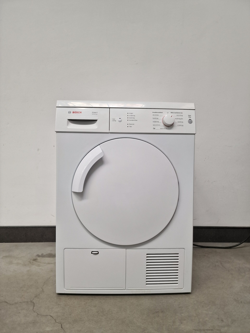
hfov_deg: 58.9
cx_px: 125
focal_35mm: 23
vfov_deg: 73.9
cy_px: 166
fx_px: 221
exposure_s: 1/180
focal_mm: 6.4
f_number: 1.8
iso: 64
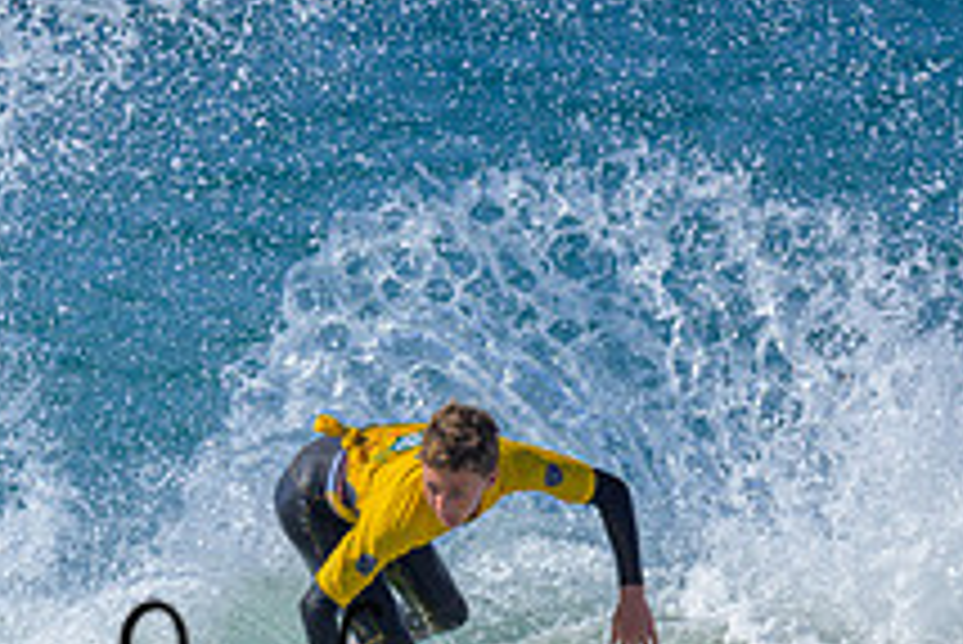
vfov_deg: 0.6
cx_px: 315
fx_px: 58004
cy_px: 633
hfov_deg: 1.0
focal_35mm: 2167
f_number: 6.3
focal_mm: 800
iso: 250
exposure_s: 1/2000
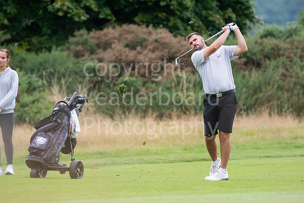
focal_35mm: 630
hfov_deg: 3.3
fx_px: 5321
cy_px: 102
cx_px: 152
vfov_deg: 2.2
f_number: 5.6
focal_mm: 420
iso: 1600
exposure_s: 1/1600
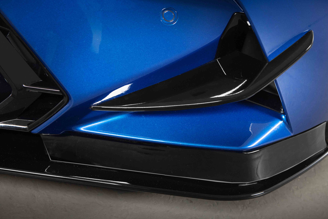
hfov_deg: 30.4
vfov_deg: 20.6
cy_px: 88
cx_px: 197
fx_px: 602
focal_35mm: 66
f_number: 5.6
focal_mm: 48
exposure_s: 1/160
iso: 320
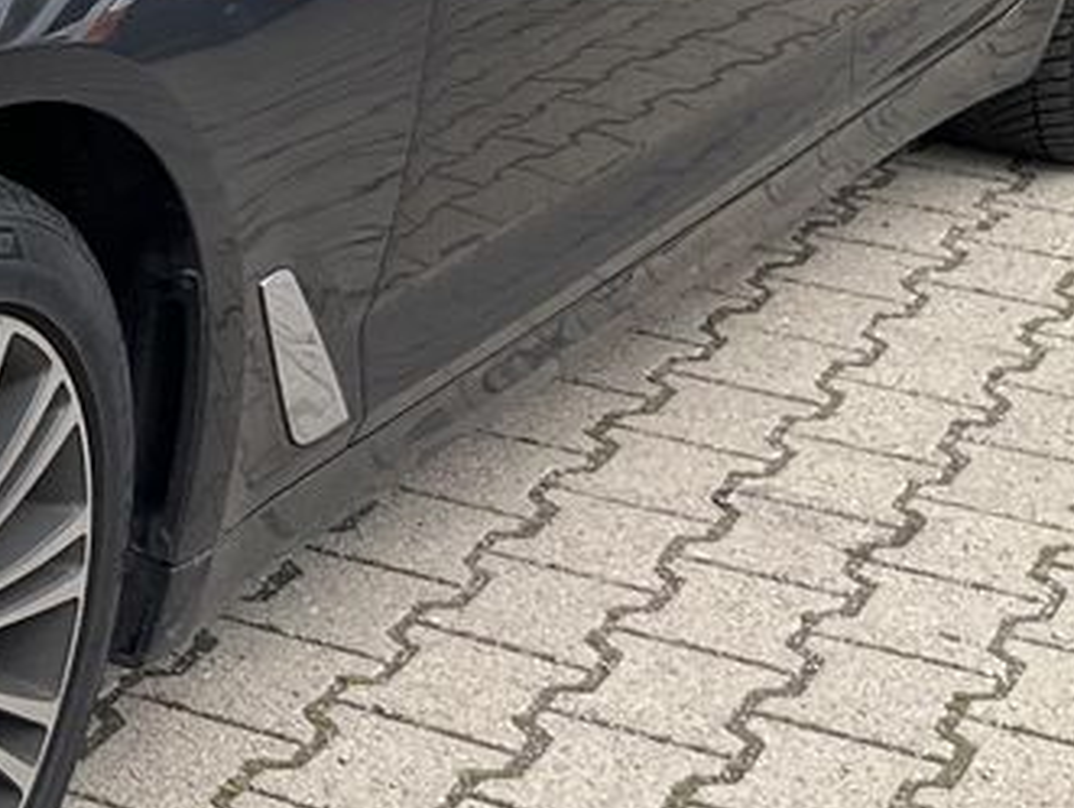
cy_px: 165
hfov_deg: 16.5
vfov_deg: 14.0
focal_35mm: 105
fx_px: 3261
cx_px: -665
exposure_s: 1/599
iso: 25
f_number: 1.8
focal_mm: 3
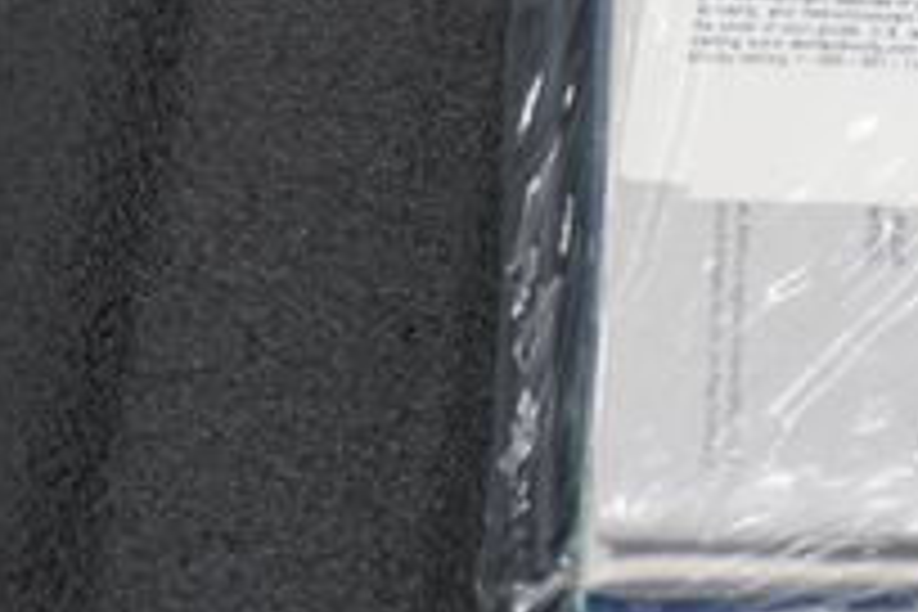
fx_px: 4641
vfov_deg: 7.5
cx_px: 1058
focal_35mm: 182
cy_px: 74
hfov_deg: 11.1
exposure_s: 1/60
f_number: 5.6
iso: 160
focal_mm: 39
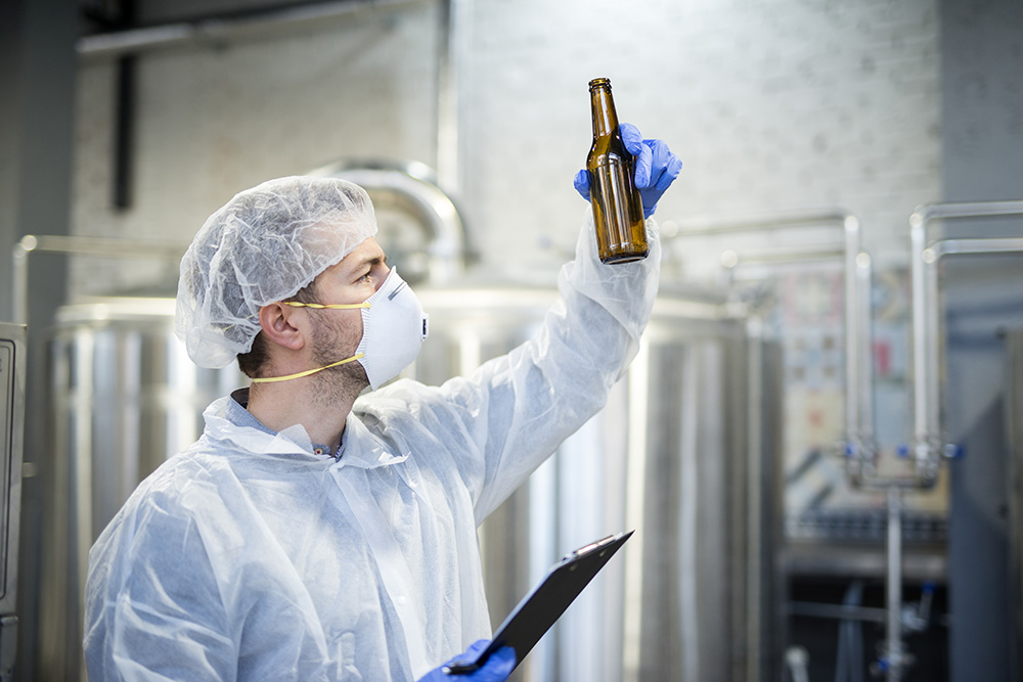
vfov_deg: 27.0
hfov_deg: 39.6
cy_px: 341
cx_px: 512
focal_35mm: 50
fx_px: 1421
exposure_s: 1/400
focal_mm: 50
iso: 500
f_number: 1.6
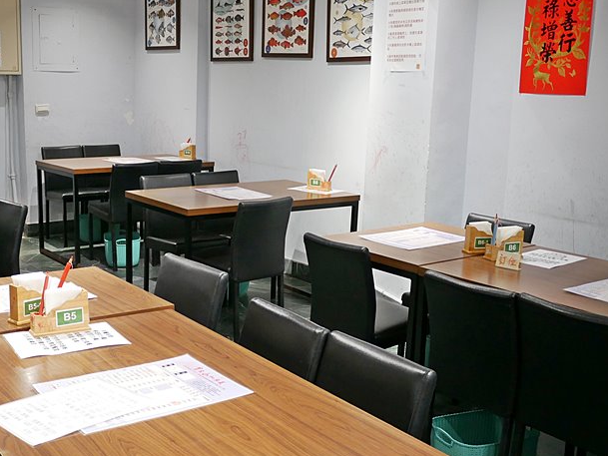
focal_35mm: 46
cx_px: 226
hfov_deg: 40.9
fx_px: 808
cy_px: 253
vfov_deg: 31.5
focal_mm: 14
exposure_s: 1/60
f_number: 2.5
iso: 1000
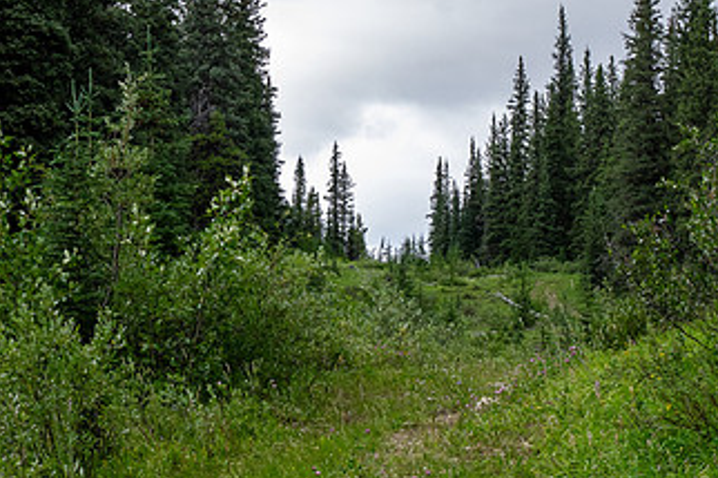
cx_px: 450
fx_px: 2391
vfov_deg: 11.3
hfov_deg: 17.1
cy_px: 468
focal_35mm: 120
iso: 320
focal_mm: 32
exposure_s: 1/80
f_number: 8
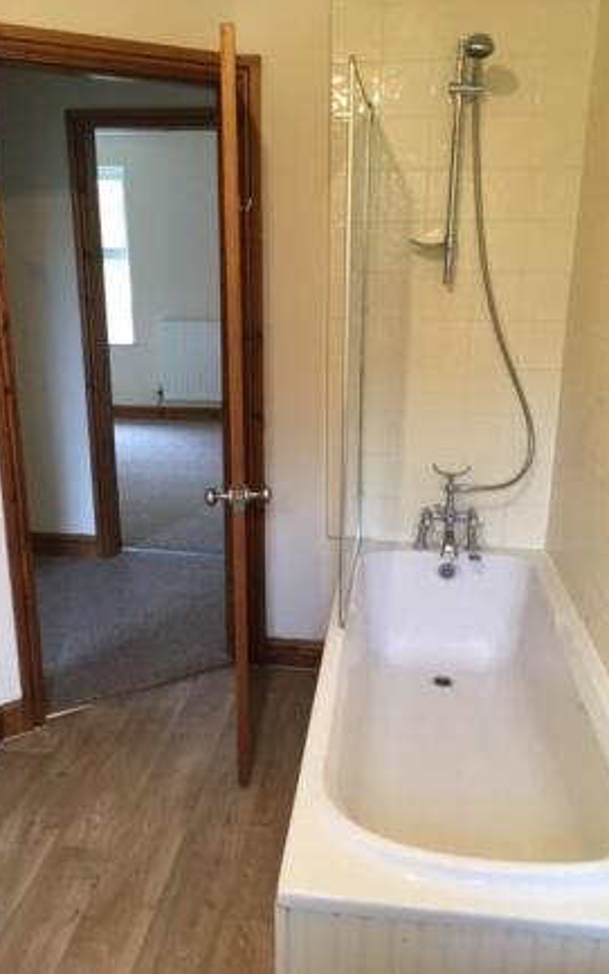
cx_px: 303
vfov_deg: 61.2
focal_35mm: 31
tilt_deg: -18.8
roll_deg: -0.2
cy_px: 487
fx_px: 822
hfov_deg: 40.6
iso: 125
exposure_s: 1/33
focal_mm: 4.15
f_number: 2.2
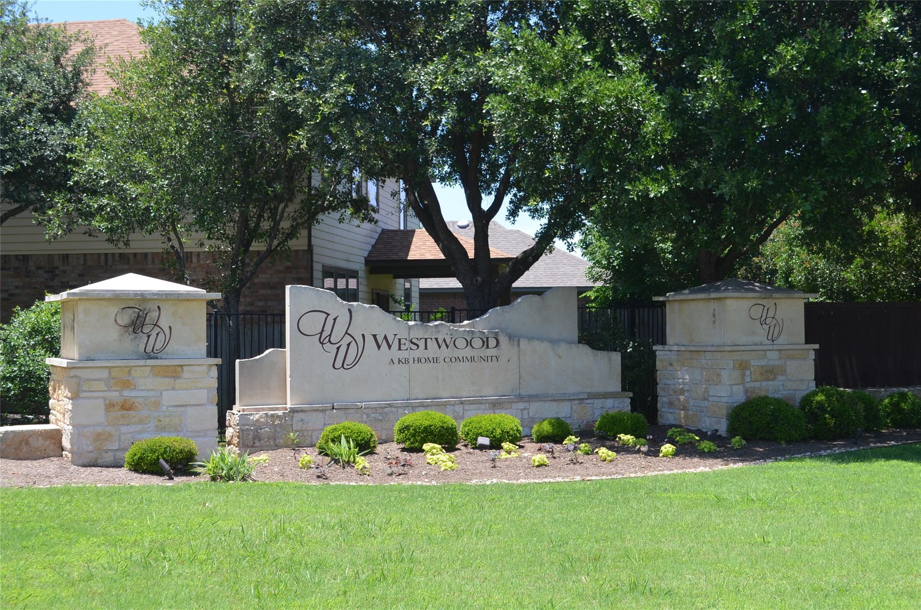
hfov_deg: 41.2
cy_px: 305
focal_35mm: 48
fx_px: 1225
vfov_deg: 27.9
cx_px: 460
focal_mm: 32
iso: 200
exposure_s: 1/250
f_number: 8
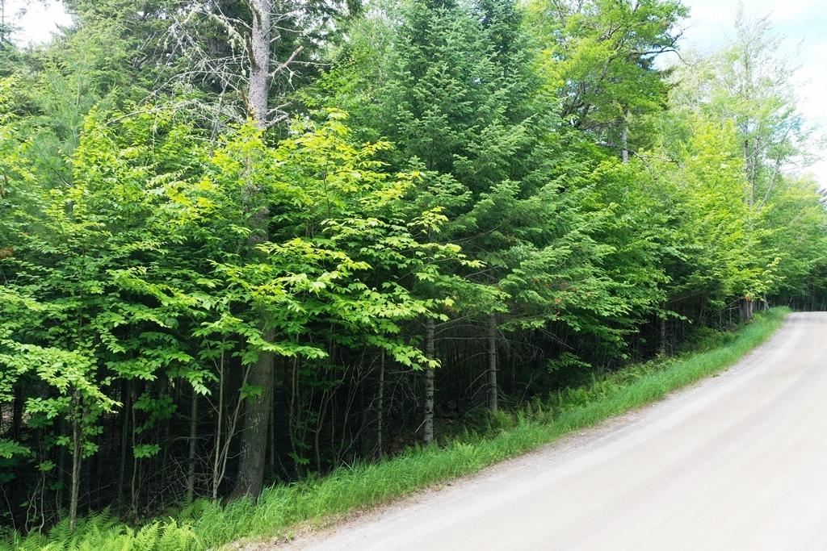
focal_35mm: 28
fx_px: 643
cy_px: 276
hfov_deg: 65.5
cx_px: 414
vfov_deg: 46.4
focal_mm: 10.26
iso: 400
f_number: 5.6
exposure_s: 1/400
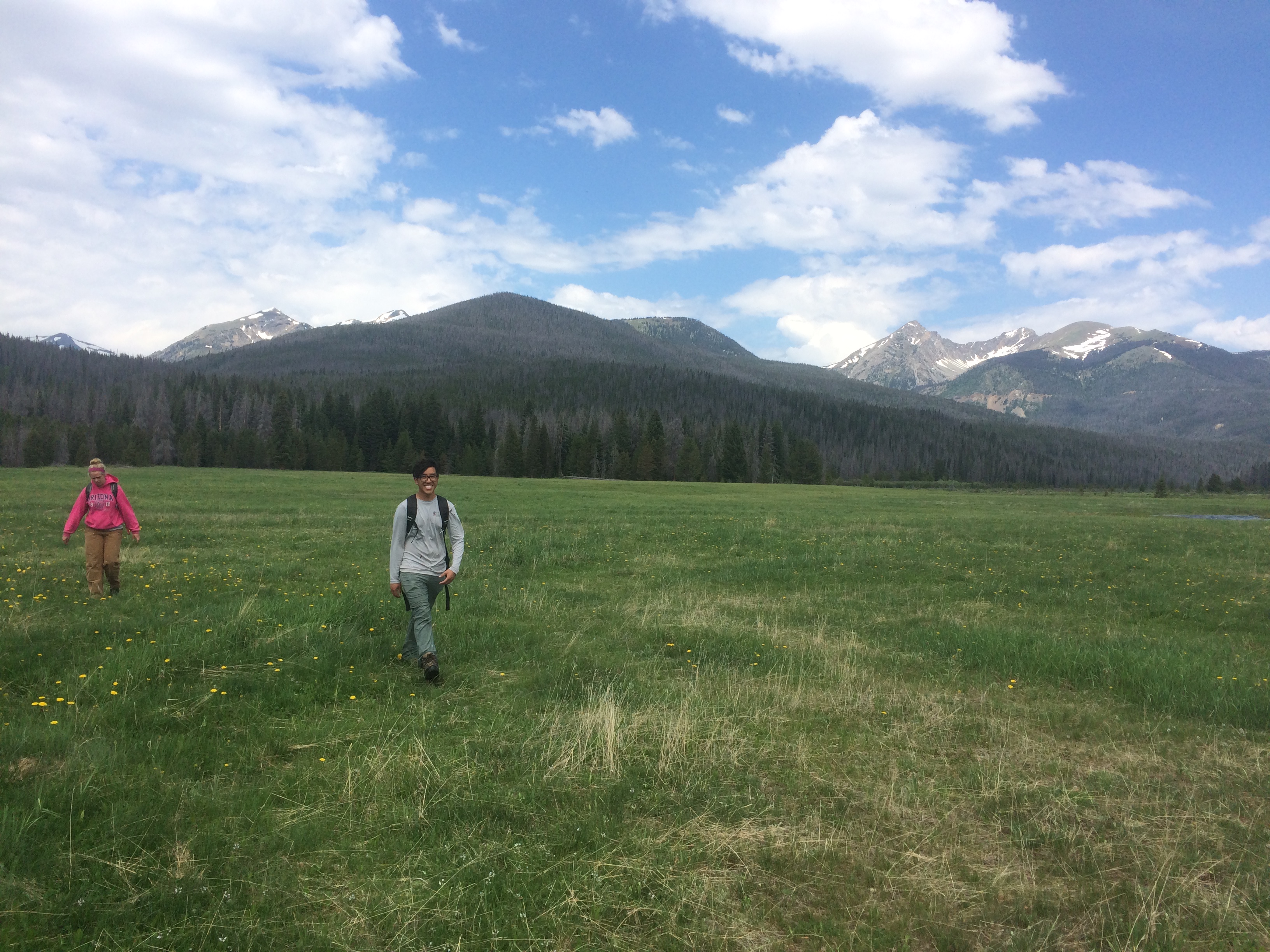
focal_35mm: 29
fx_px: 1064
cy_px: 476
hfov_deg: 61.7
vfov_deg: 48.2
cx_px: 635
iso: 32
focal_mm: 4.15
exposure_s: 1/2160
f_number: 2.2
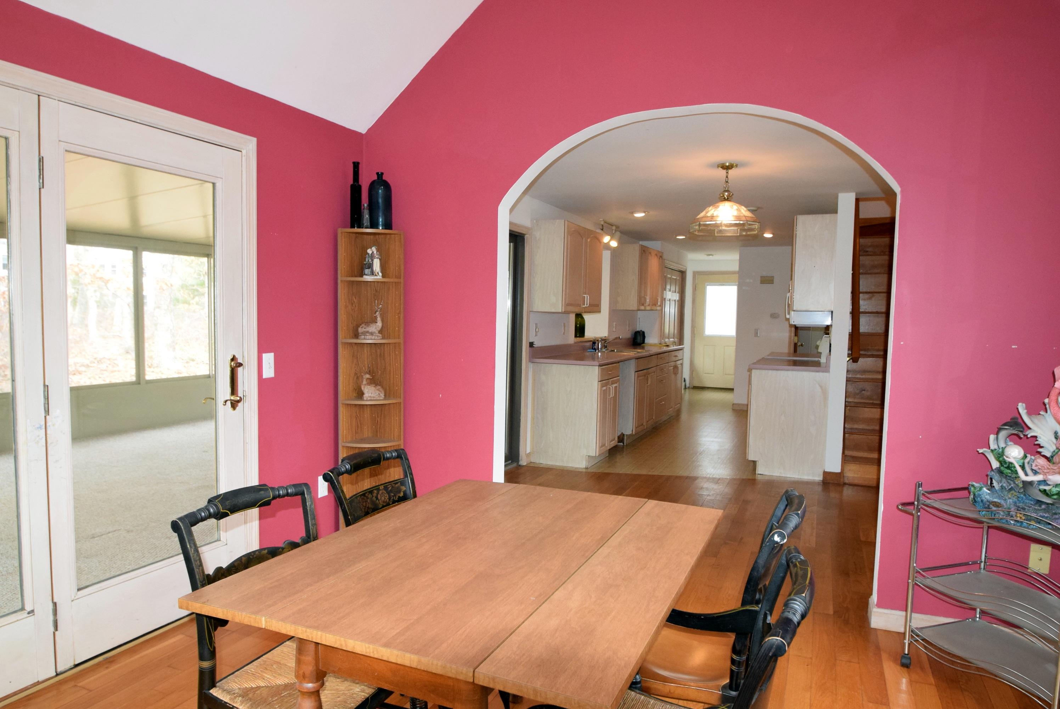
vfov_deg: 53.2
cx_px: 530
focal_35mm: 24
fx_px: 707
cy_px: 354
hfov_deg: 73.7
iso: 2000
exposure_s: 1/200
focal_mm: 16
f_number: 8
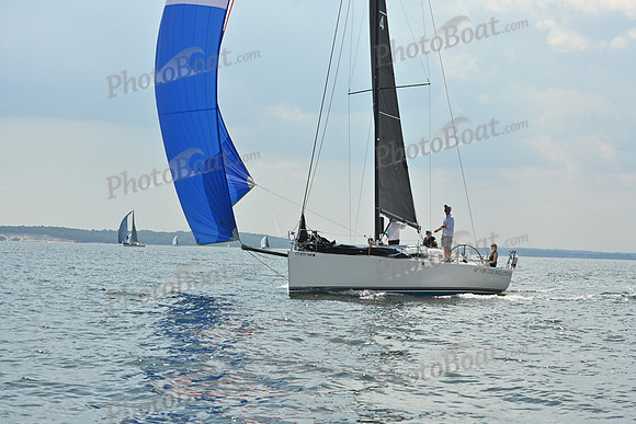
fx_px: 1679
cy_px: 212
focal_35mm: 95
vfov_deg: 14.4
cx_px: 318
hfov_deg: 21.5
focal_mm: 95
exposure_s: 1/1250
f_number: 10
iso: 320
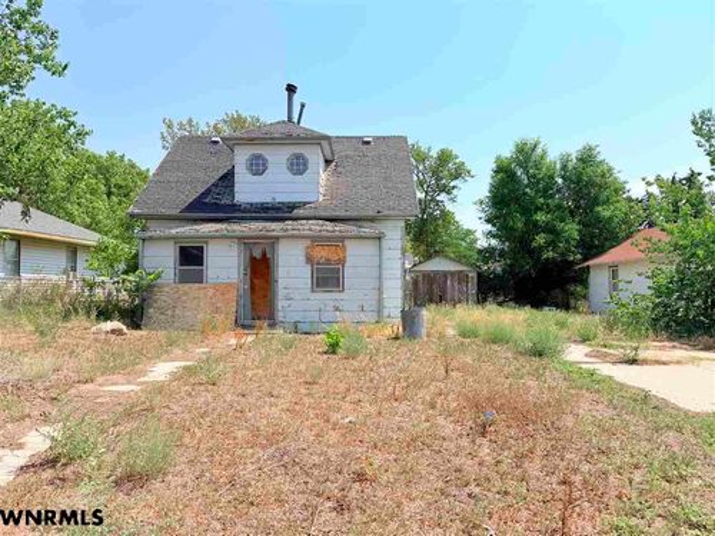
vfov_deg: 56.8
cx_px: 358
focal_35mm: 24
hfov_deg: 71.6
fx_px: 496
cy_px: 268
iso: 80
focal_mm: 6.76
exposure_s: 1/5319
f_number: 1.78
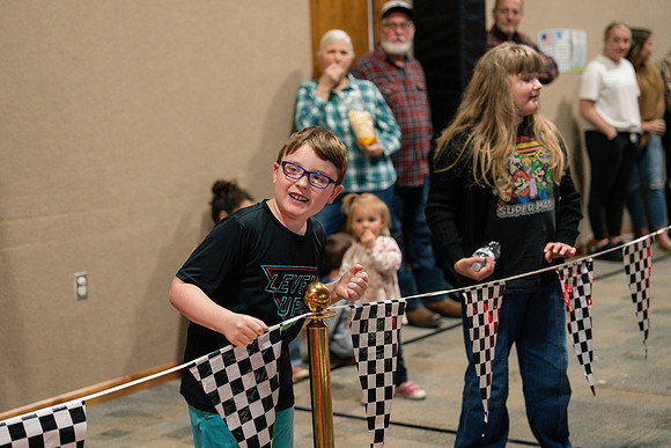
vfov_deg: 17.7
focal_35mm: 77
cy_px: 202
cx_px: 302
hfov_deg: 26.3
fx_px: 1436
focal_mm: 70
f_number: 2.8
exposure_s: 1/320
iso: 2500
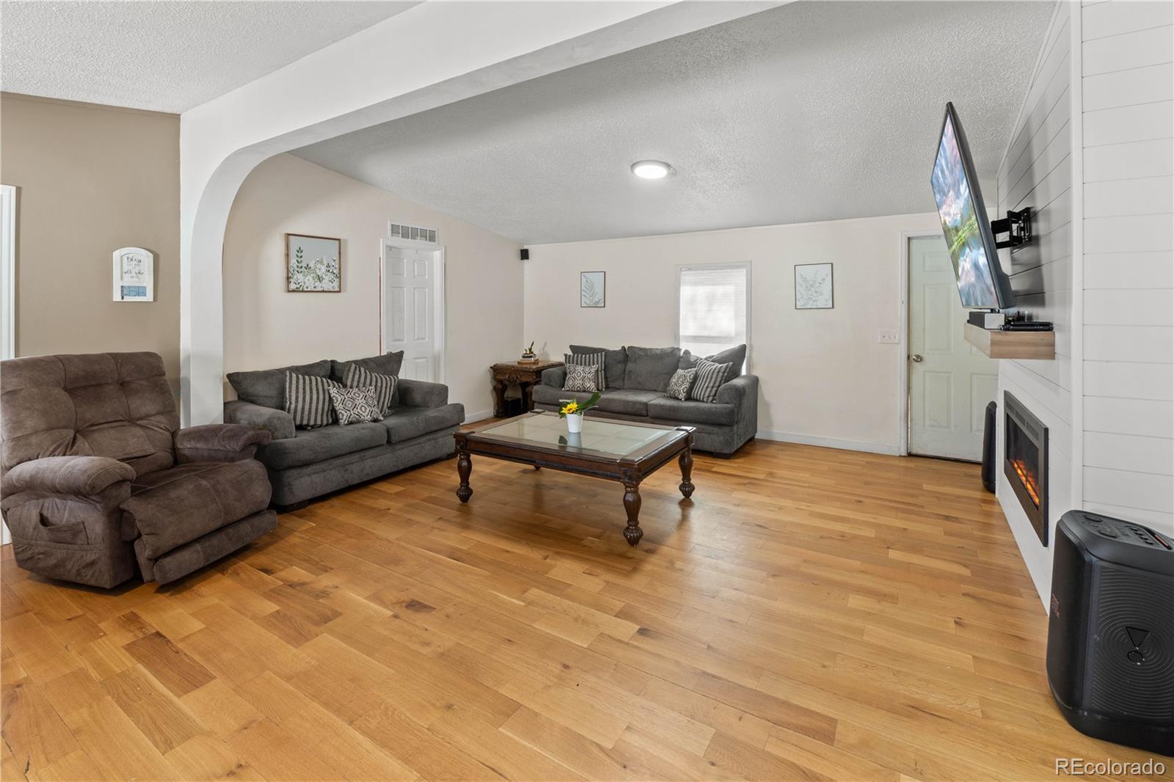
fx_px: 489
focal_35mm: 15
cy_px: 391
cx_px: 587
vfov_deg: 77.3
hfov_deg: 100.4
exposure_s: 1
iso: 200
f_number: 10
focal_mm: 10
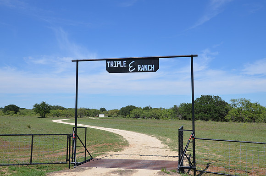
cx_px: 133
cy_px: 88
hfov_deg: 49.6
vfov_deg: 34.1
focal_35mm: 39
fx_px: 288
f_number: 9
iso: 100
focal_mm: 26
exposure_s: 1/320
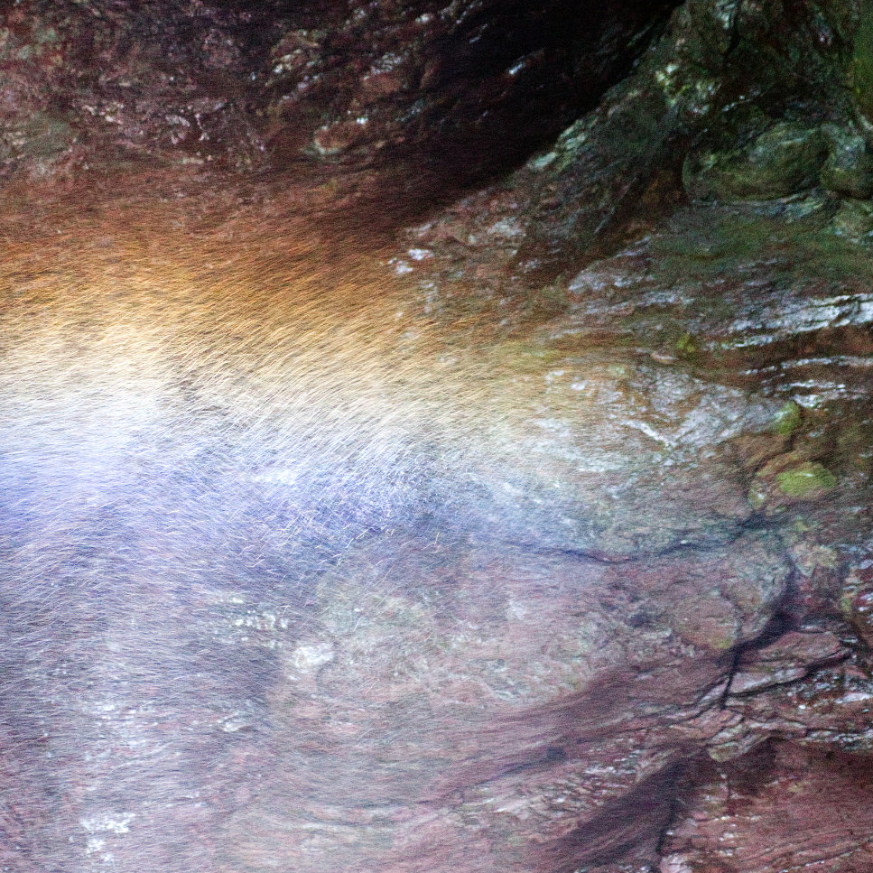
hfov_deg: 13.9
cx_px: 293
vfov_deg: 14.0
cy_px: 386
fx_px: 3567
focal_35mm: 125
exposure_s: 1/50
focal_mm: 52.7
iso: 6400
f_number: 4
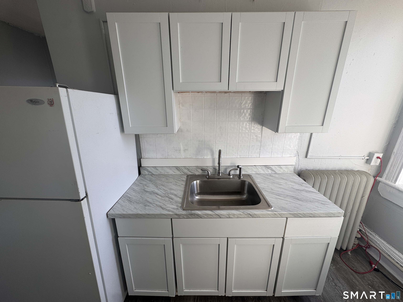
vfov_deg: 85.7
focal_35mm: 14
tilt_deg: -19.6
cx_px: 202
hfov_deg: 102.1
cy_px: 151
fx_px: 163
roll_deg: +0.3
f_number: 2.2
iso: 40
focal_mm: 2.22
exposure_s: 1/174
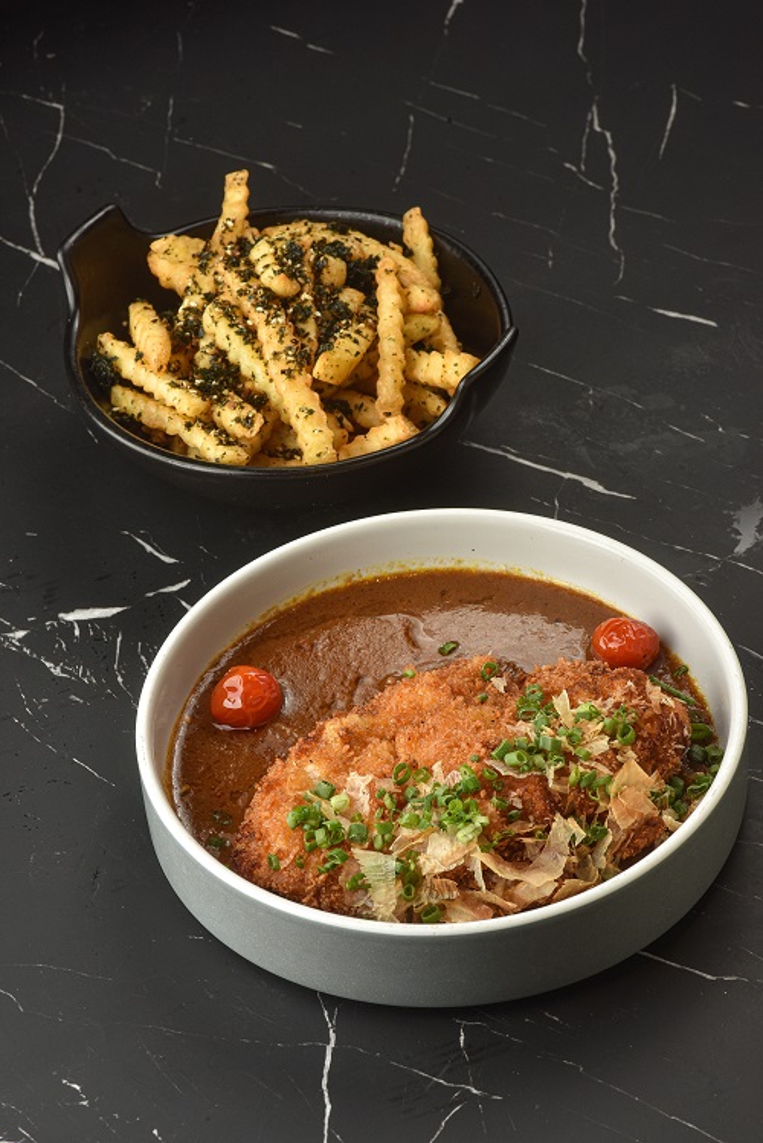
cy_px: 572
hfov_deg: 13.7
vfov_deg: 20.4
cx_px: 382
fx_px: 3176
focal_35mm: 100
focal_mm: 100
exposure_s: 1/80
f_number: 18
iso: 320
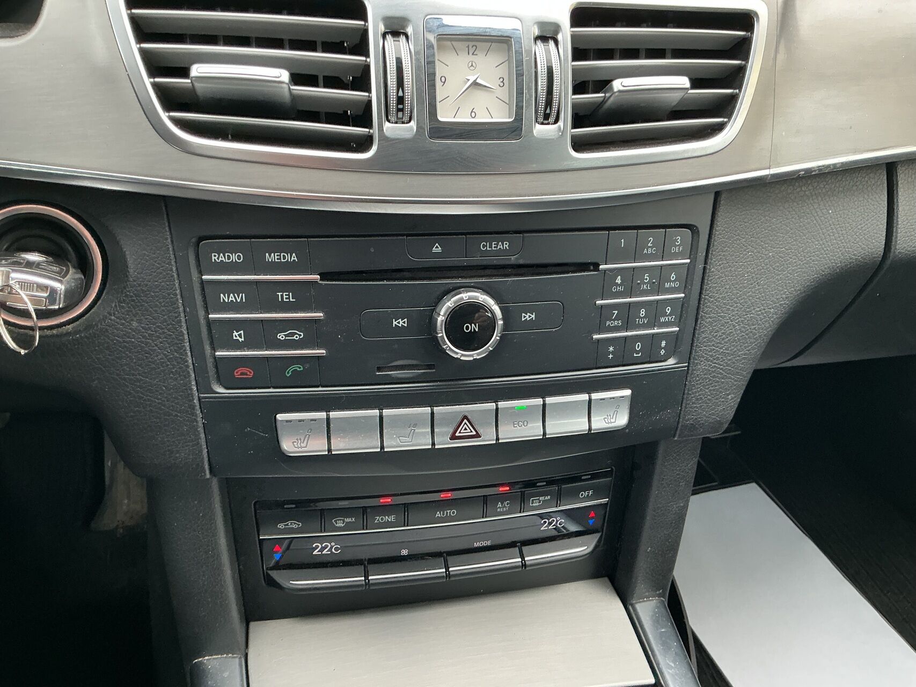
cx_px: 458
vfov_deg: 48.2
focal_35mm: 29
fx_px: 767
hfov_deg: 61.7
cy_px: 344
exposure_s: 1/60
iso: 80
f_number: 1.8
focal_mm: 3
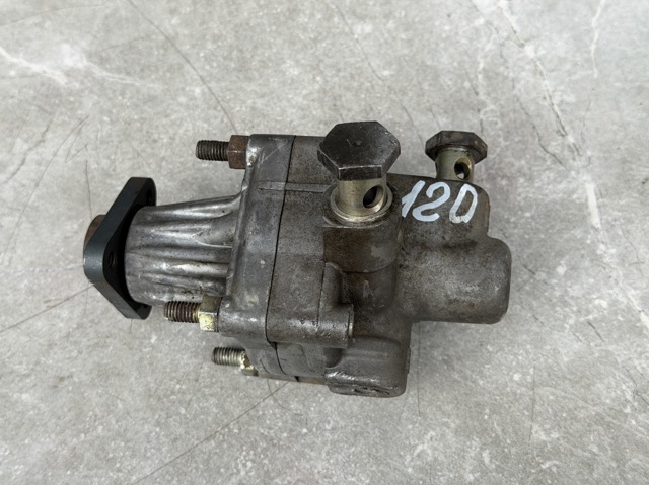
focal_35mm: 48
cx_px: 324
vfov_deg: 30.2
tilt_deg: -64.3
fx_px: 899
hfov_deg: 39.7
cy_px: 242
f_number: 1.78
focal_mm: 6.76
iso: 50
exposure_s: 1/133
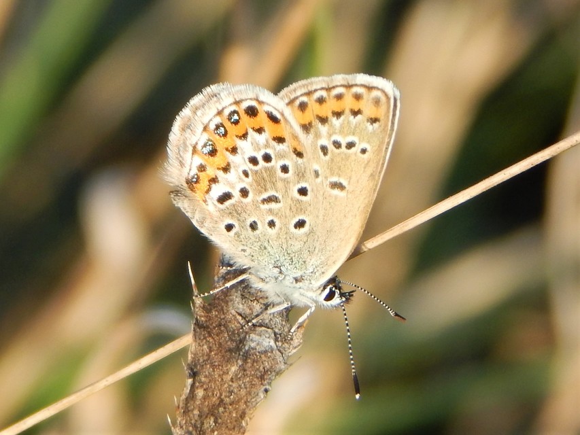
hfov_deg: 7.1
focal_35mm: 279
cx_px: 290
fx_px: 4675
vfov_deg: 5.3
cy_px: 218
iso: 125
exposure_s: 1/160
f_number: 5.7
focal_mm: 50.1
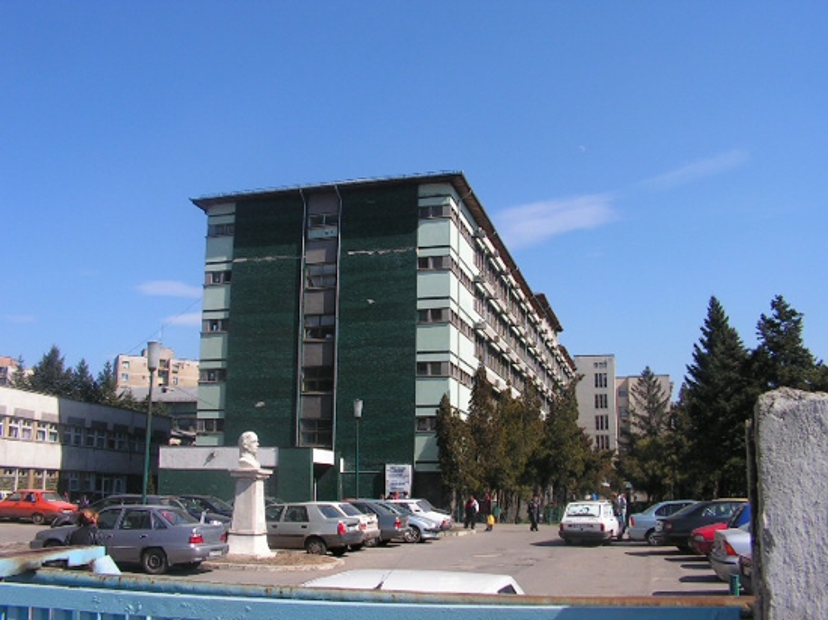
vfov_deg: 39.6
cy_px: 310
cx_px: 414
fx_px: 861
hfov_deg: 51.4
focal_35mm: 36
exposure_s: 1/500
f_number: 4.8
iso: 64
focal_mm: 6
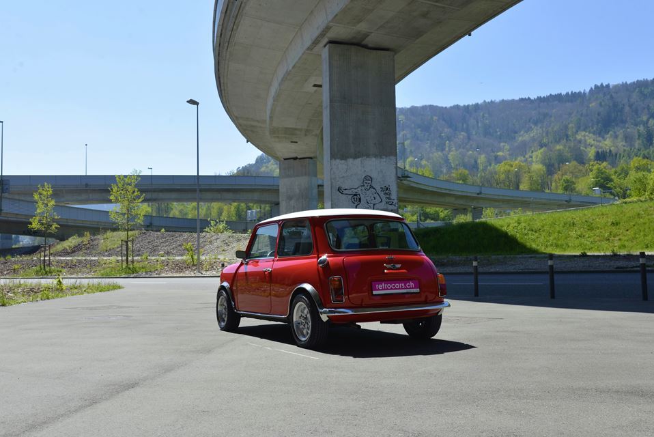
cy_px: 218
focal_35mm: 32
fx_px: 582
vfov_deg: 41.2
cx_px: 327
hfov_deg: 58.7
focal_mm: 32
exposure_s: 1/250
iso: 125
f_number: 8
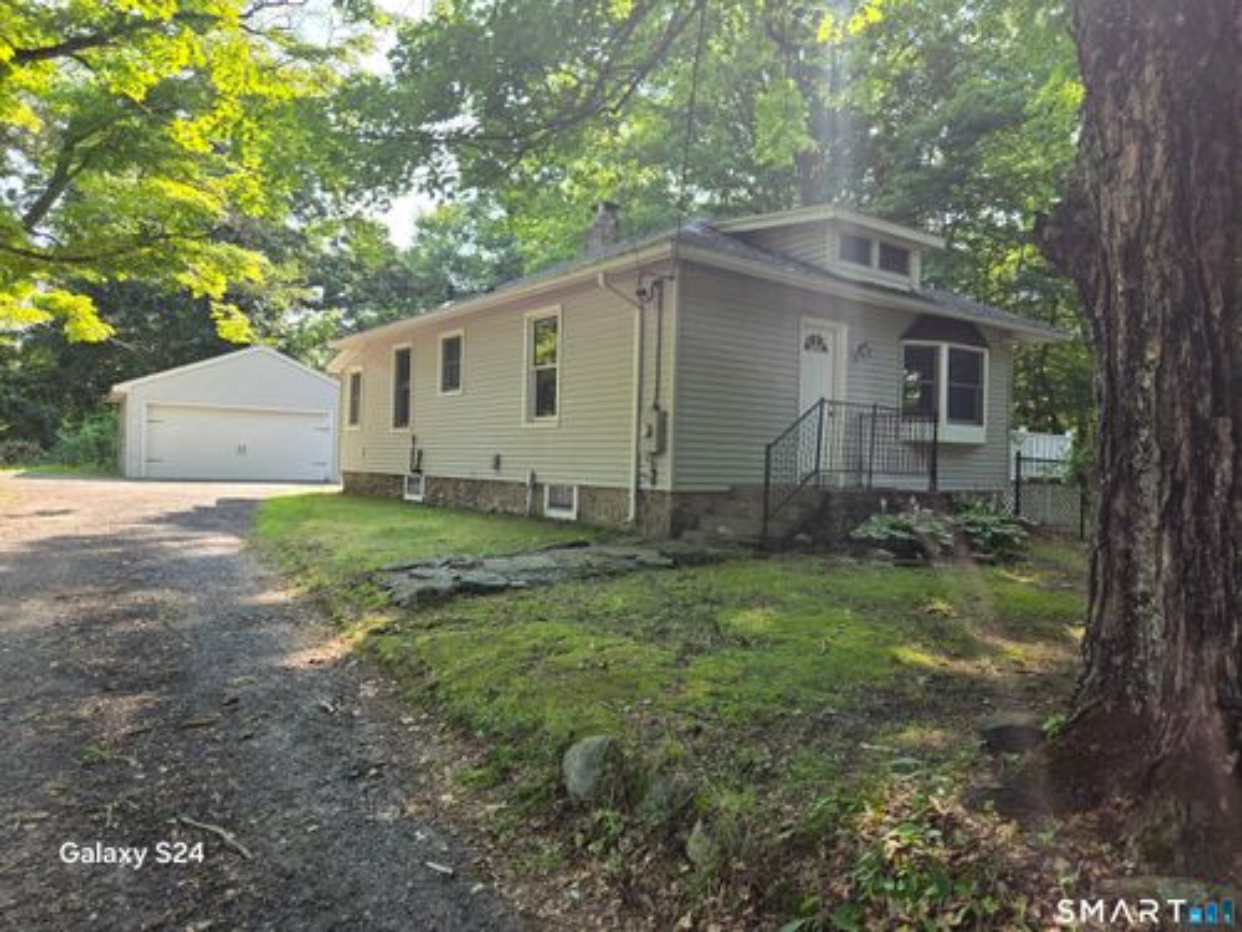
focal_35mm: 23
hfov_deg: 73.9
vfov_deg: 58.9
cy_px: 466
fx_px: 825
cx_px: 621
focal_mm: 5.4
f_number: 1.8
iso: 25
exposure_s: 1/262
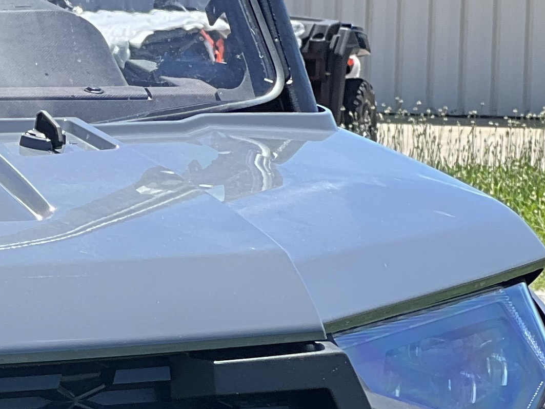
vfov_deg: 5.1
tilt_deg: -5.3
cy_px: 398
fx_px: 4597
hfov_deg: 6.6
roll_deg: -0.9
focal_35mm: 292
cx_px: -402
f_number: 2.8
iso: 32
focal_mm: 9
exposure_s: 1/369
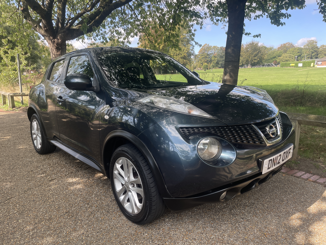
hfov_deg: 67.3
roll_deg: -0.4
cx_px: 163
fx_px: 245
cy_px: 122
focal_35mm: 26
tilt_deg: -9.3
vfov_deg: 53.1
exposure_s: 1/445
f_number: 1.6
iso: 32
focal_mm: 4.2
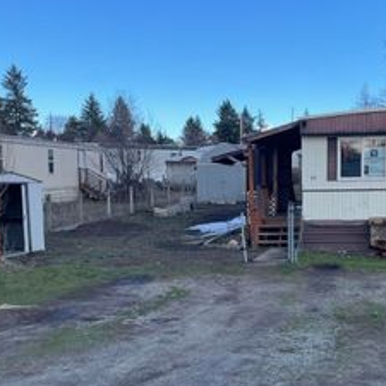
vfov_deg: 33.3
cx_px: 271
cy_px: 238
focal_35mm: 51
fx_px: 643
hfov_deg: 33.0
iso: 32
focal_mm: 4.2
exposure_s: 1/1770
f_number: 1.6
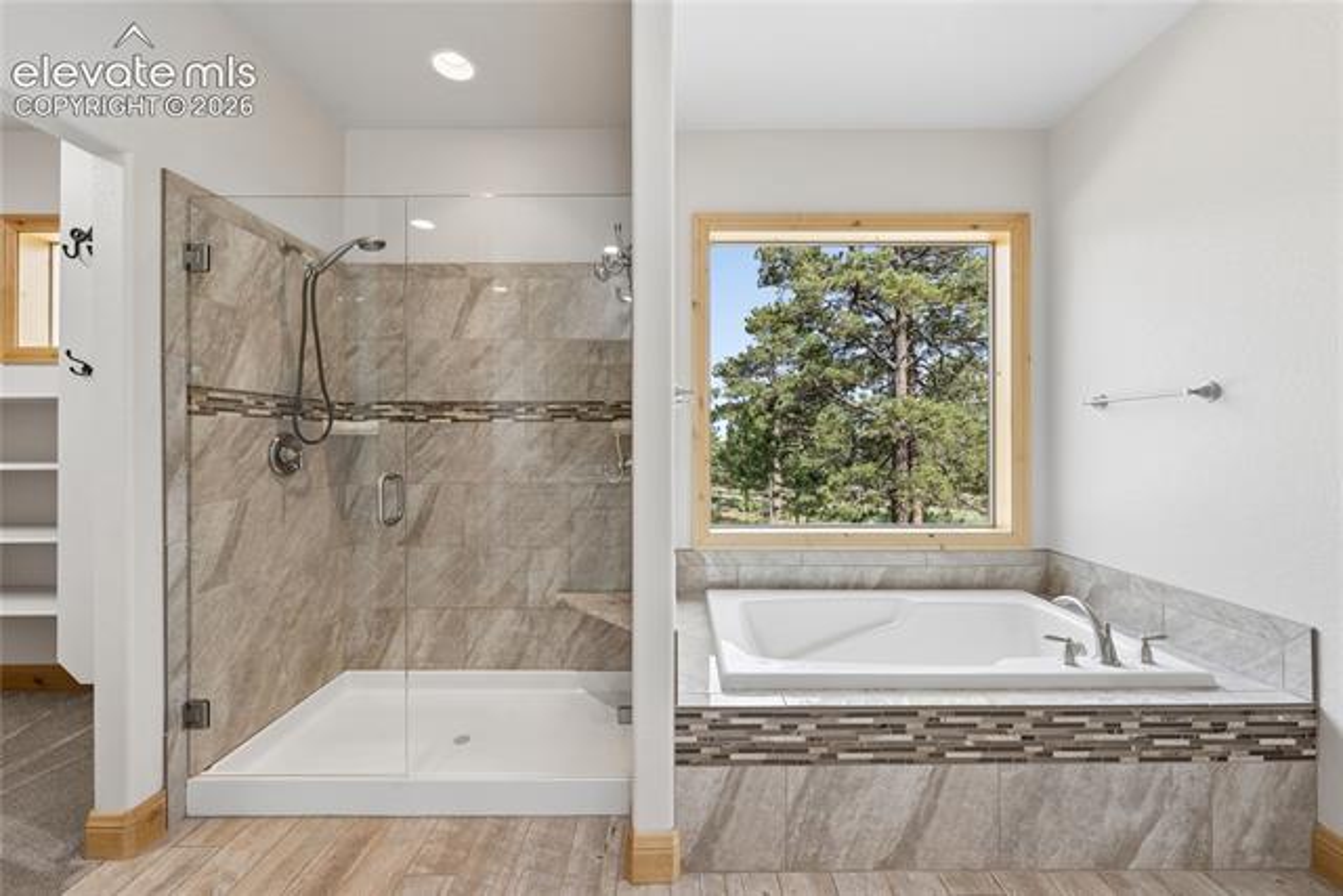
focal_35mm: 14
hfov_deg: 104.2
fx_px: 522
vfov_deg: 81.2
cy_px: 448
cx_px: 672
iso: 640
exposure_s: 1/100
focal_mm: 14
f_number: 9
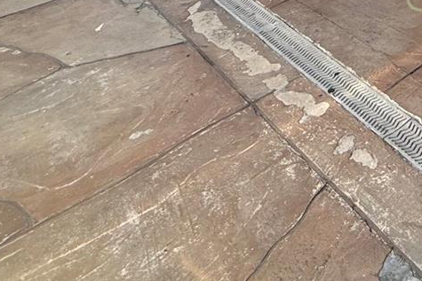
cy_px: -240
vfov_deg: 19.5
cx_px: 619
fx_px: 575
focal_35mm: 49
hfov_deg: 28.2
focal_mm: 2.22
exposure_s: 1/928
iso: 64
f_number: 2.2
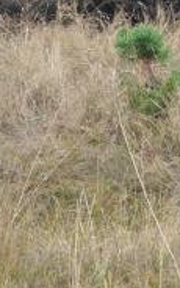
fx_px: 12386
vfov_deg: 1.3
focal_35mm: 1578
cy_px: -231
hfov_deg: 0.8
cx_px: 194
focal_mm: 190
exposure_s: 1/640
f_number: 5.6
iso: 200
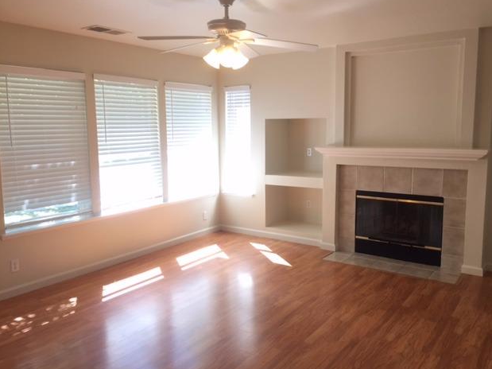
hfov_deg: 60.0
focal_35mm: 30
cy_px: 182
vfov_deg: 46.8
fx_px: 426
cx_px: 253
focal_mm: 4.15
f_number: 2.2
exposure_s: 1/40
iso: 32
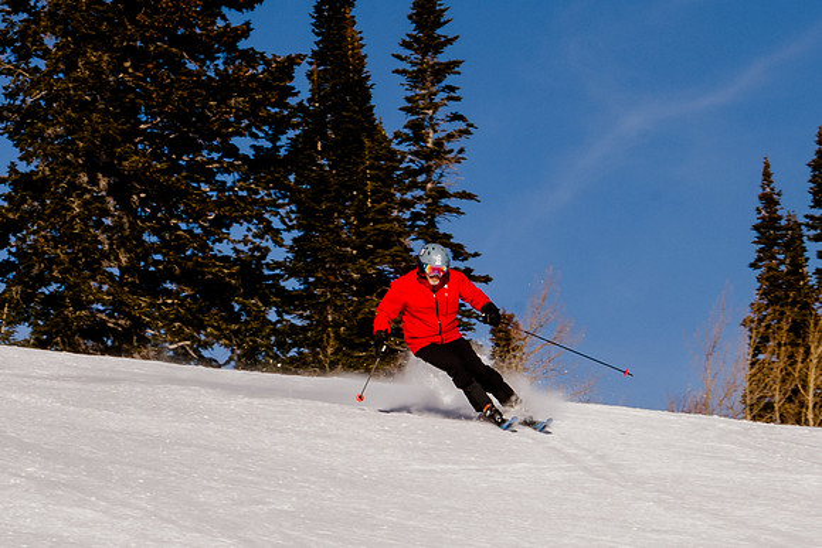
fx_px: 4960
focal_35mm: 217
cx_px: 566
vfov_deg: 6.3
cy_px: 304
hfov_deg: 9.5
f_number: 18
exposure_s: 1/200
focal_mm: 62
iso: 160
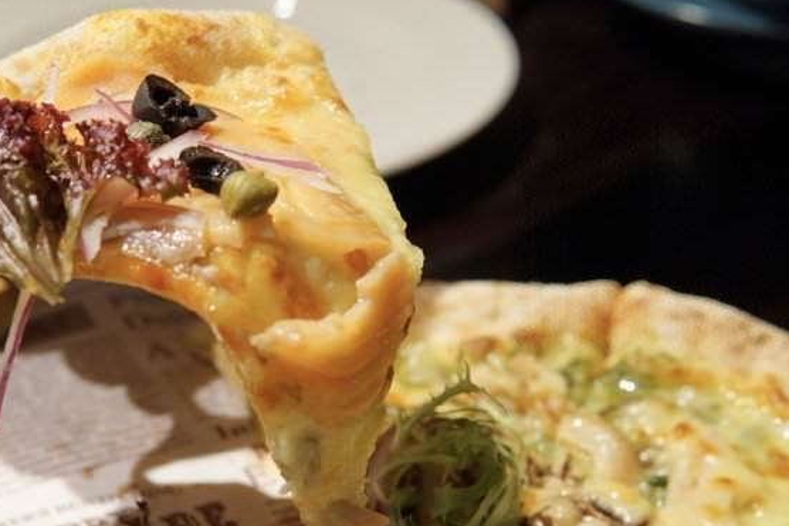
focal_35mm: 81
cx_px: 270
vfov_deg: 16.8
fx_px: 1776
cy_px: 346
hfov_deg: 24.9
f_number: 4
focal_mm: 30
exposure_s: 1/60
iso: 320
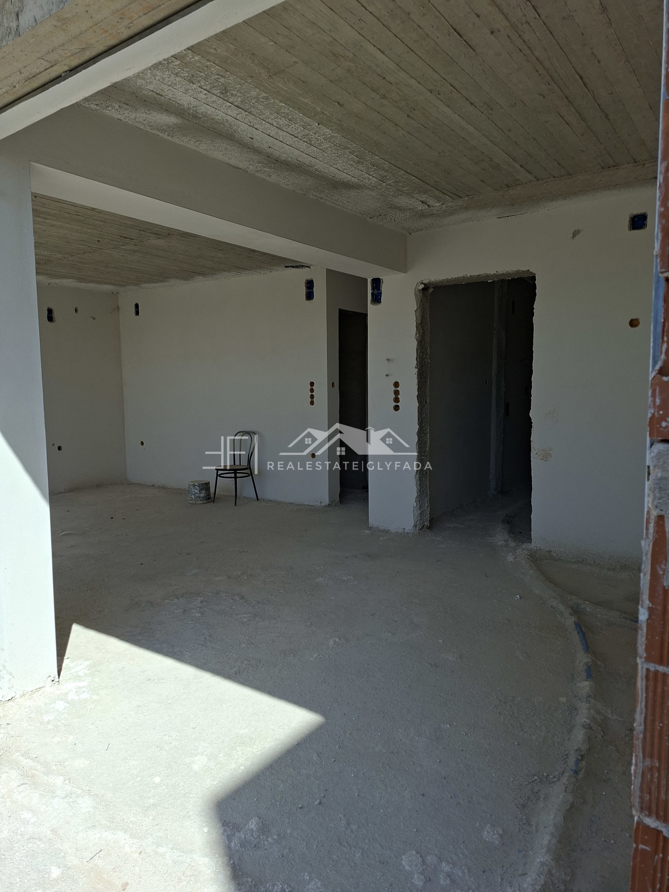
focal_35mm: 23
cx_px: 334
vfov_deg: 73.9
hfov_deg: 58.9
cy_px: 446
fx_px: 593
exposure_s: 1/2778
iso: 50
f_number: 1.8
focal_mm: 5.54
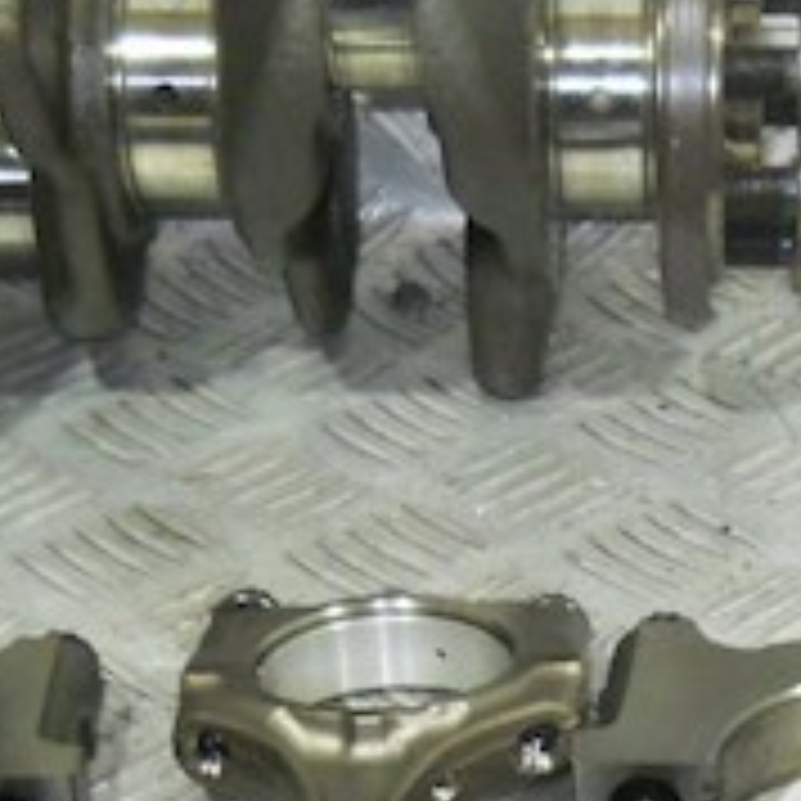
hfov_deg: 13.2
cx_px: 832
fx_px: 3403
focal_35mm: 130
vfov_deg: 13.1
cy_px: 904
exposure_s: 1/30
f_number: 3.1
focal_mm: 6.72
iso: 320
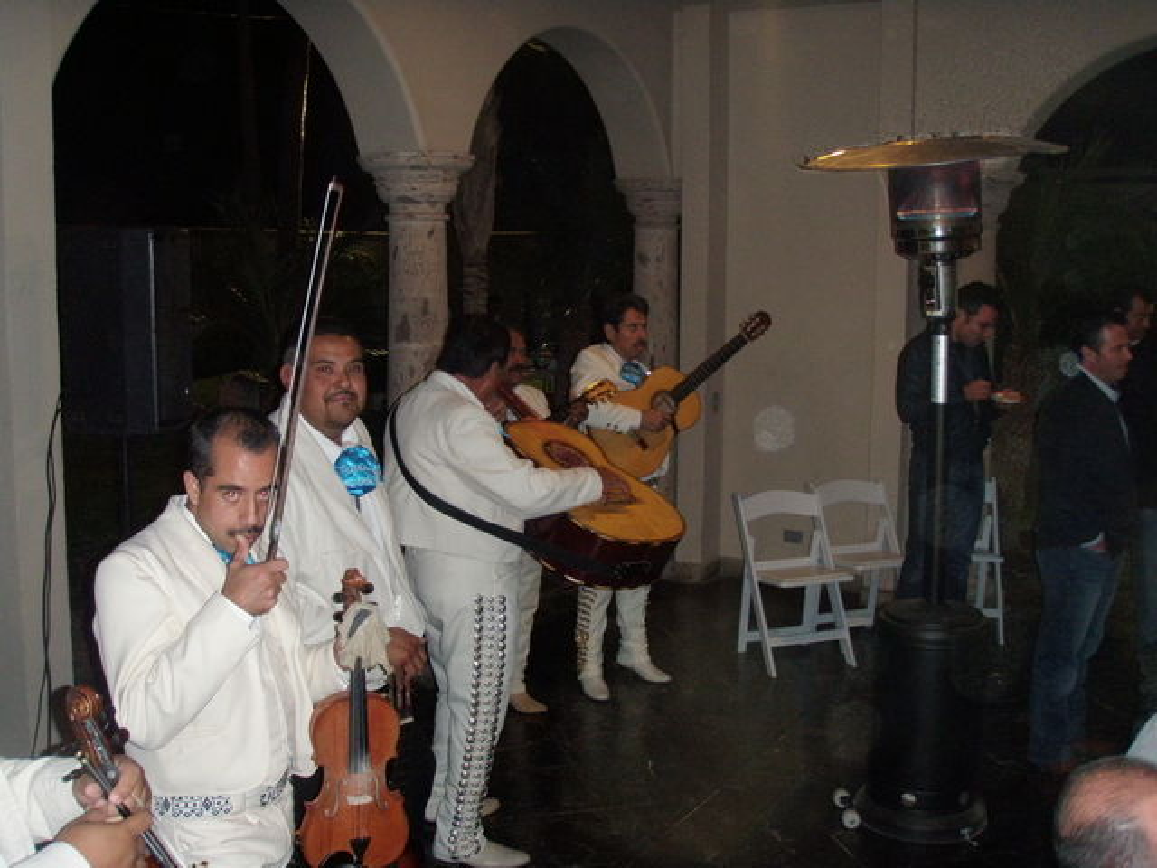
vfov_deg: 37.7
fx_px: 1270
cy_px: 434
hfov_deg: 49.0
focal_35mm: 38
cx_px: 578
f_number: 3.5
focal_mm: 6.7
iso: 320
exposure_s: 1/30
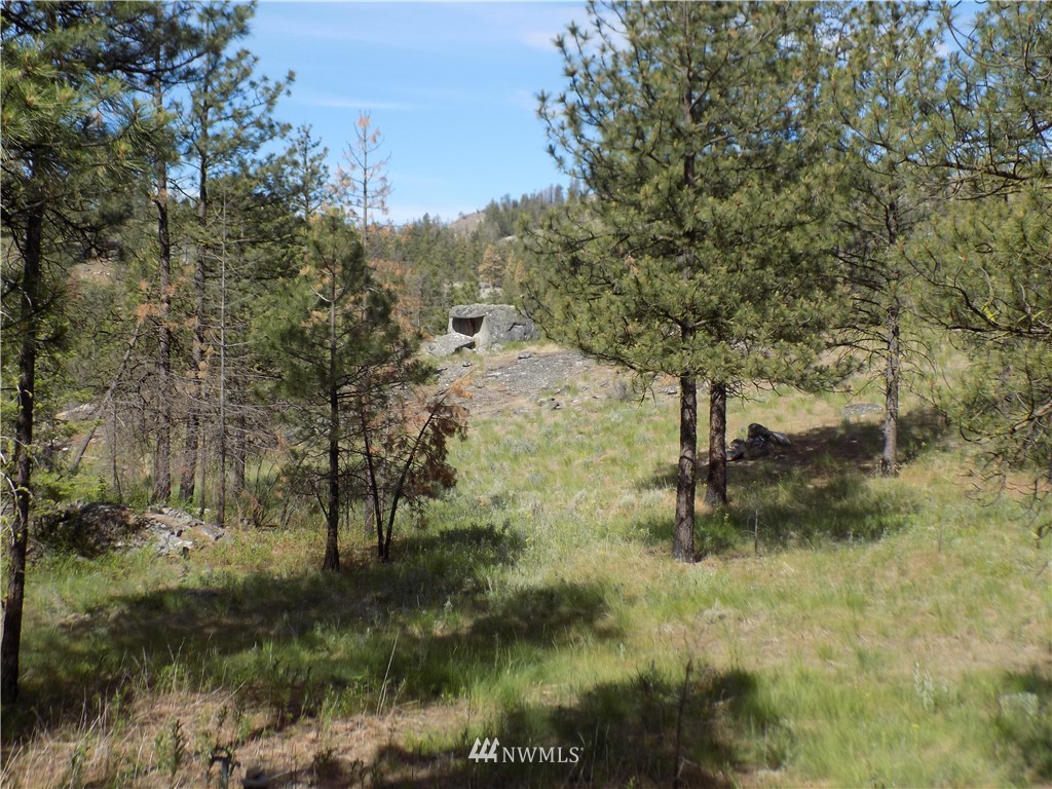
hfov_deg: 36.8
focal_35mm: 52
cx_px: 526
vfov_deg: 28.0
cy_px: 394
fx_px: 1580
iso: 80
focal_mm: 9.3
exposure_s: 1/500
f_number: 3.9
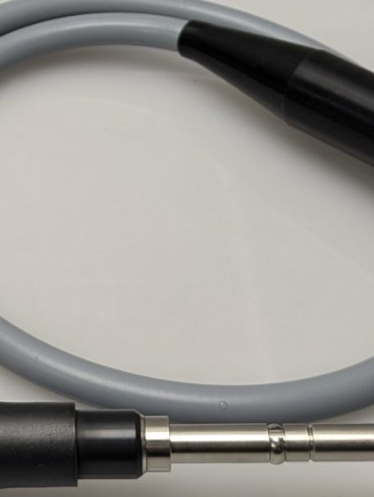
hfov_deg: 13.2
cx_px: -60
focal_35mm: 110
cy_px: -82
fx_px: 1583
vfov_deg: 17.2
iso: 75
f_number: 1.85
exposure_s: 1/100
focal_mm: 6.81
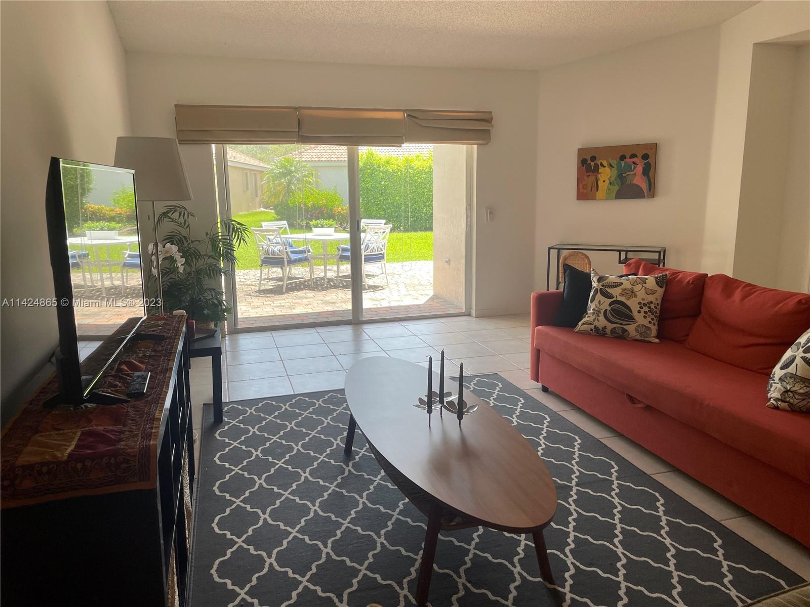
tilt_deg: -10.9
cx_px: 405
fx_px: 608
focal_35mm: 26
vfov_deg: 53.1
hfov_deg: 67.3
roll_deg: +0.6
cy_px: 304
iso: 32
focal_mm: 4.2
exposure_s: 1/161
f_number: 1.6
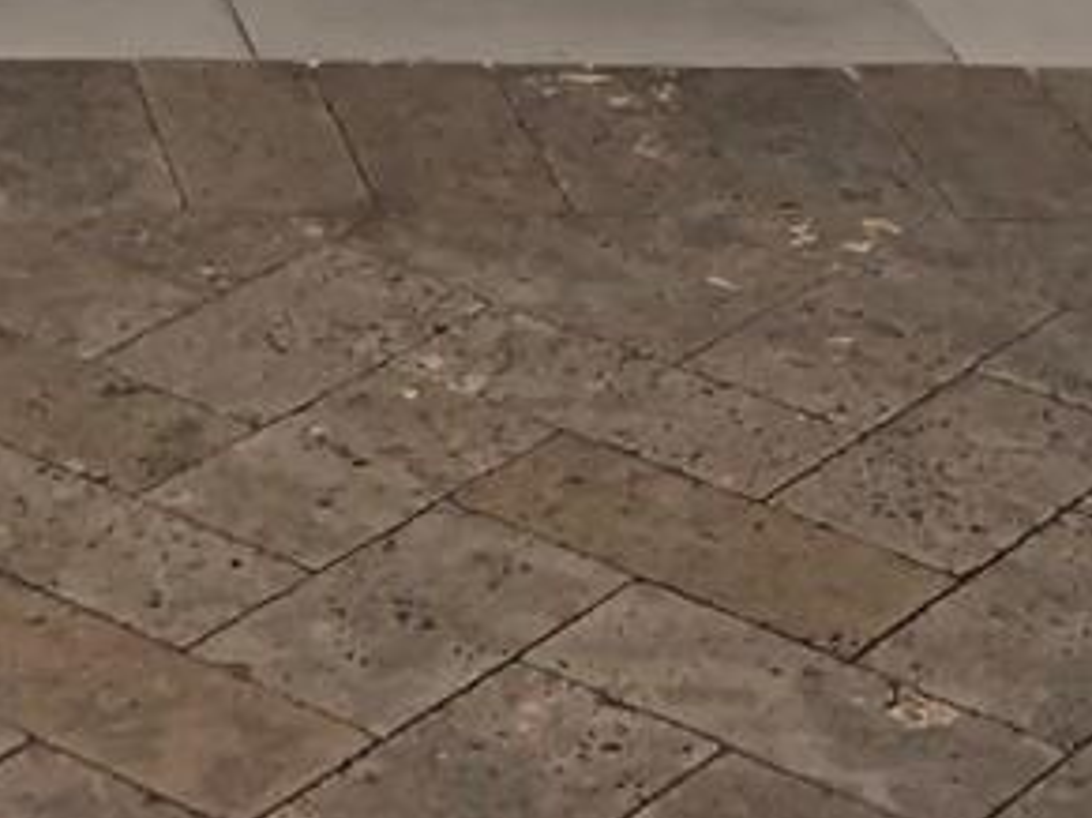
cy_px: -1373
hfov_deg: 12.1
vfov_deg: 8.5
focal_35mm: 154
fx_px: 4856
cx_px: -638
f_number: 1.8
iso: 20
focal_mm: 4
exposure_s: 1/454
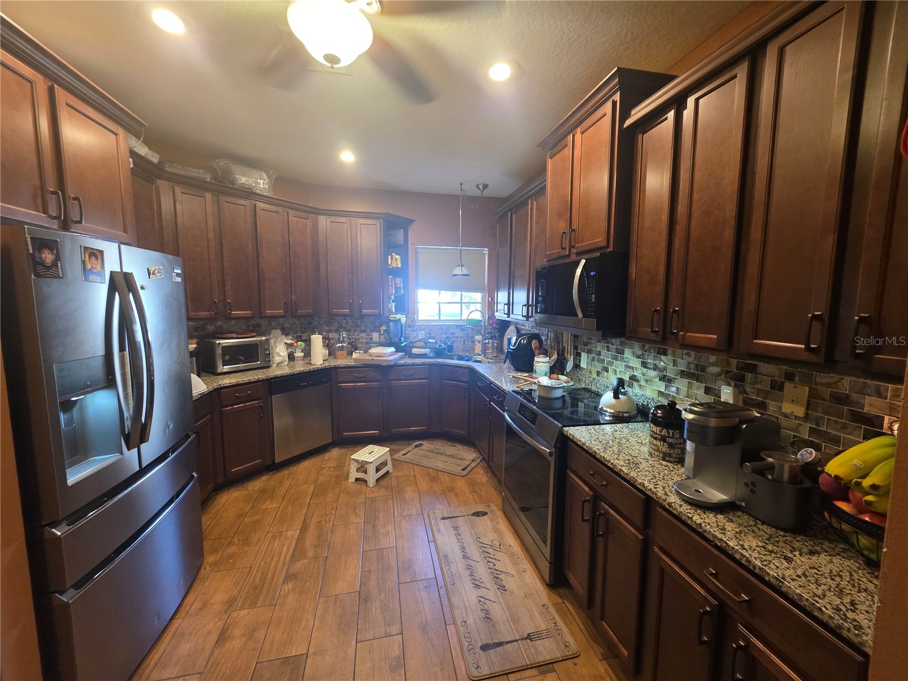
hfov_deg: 106.2
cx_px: 454
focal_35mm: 13
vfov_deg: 89.9
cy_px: 340
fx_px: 341
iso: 500
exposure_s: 1/60
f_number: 1.9
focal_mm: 2.2
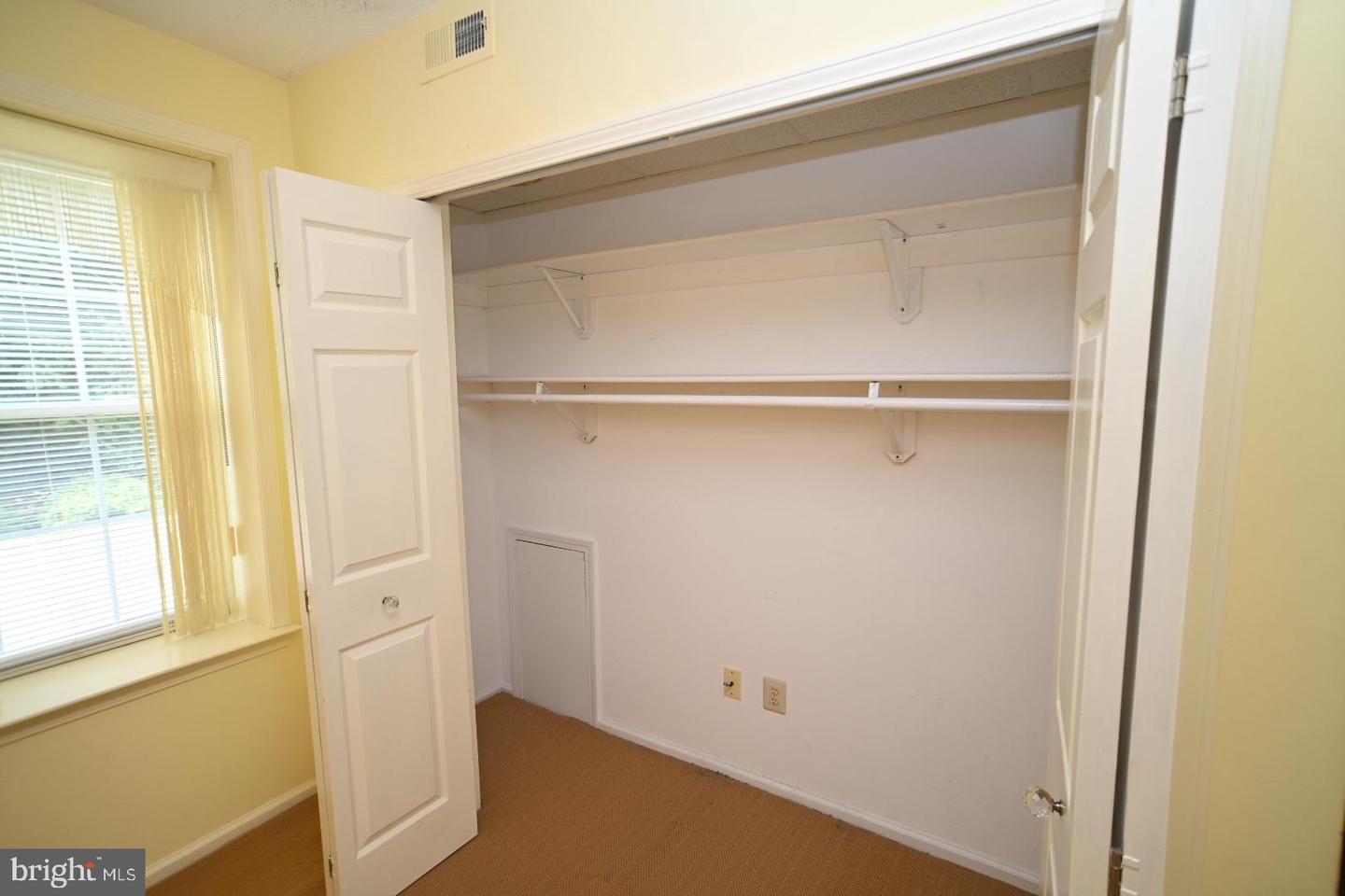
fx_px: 672
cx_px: 672
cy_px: 448
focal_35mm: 18
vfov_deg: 67.4
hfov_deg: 90.0
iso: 640
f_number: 5.6
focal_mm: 18
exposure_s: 1/60
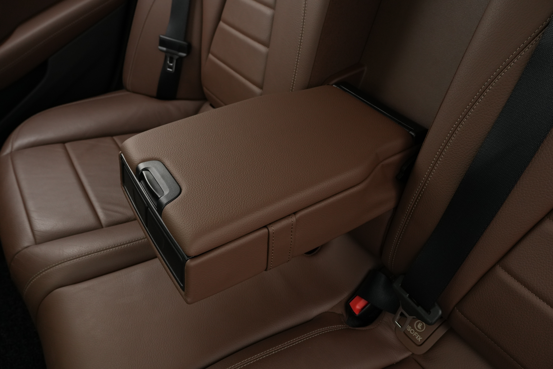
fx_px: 415
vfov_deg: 47.9
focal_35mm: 27
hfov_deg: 67.4
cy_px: 184
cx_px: 276
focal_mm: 18
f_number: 5.6
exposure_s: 1/50
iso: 1000
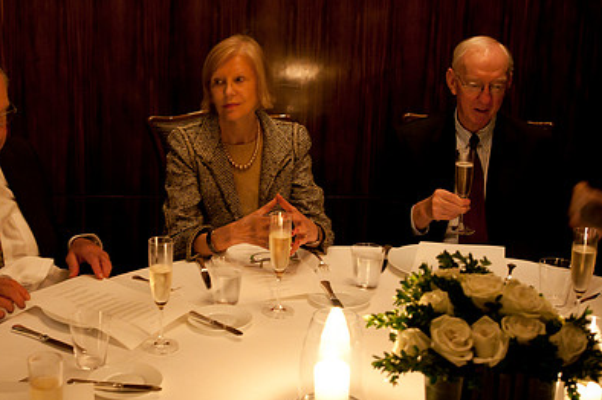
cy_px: 155
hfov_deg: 37.2
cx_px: 212
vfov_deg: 25.4
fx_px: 886
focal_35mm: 53
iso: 1000
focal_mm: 24
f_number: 2.8
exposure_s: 1/8
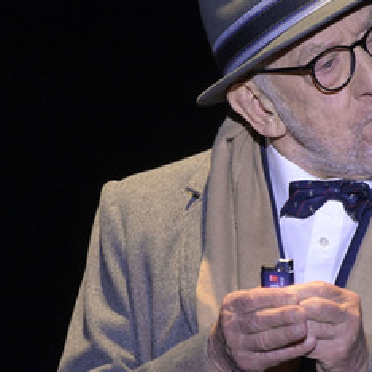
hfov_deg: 2.1
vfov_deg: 2.1
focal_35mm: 817
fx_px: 9933
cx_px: 296
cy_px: 140
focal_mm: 500
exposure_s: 1/800
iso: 8000
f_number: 5.6
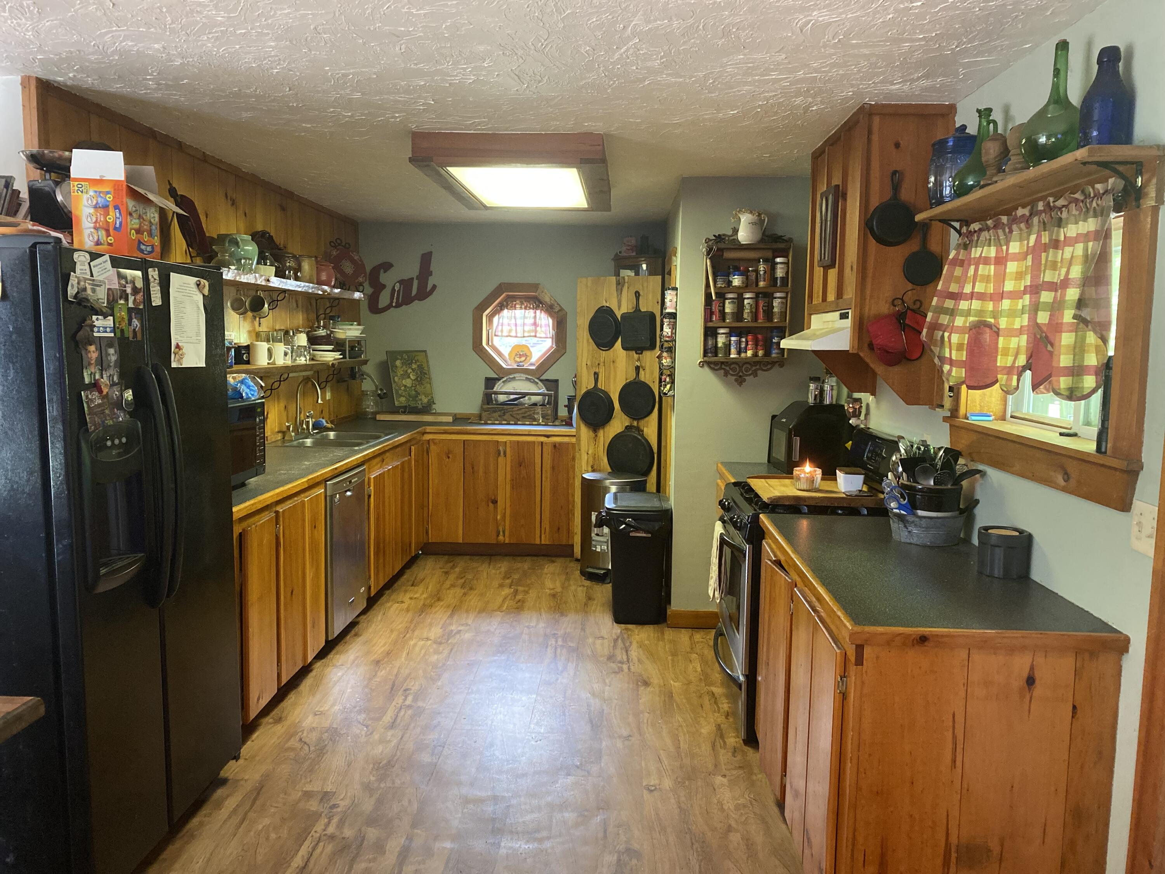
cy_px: 437
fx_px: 875
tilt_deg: -6.1
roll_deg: -1.2
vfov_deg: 53.1
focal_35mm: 26
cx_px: 582
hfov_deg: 67.3
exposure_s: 1/40
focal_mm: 4.25
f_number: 1.8
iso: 500
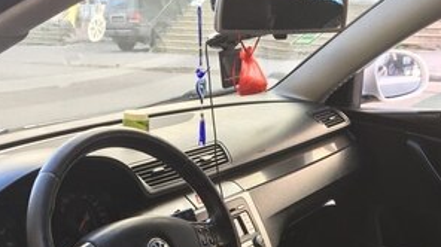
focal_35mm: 53
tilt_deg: -27.6
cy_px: 326
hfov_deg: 39.1
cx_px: 244
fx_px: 619
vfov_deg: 20.5
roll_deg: +0.0
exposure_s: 1/100
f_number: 2.2
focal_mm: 4.15
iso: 32
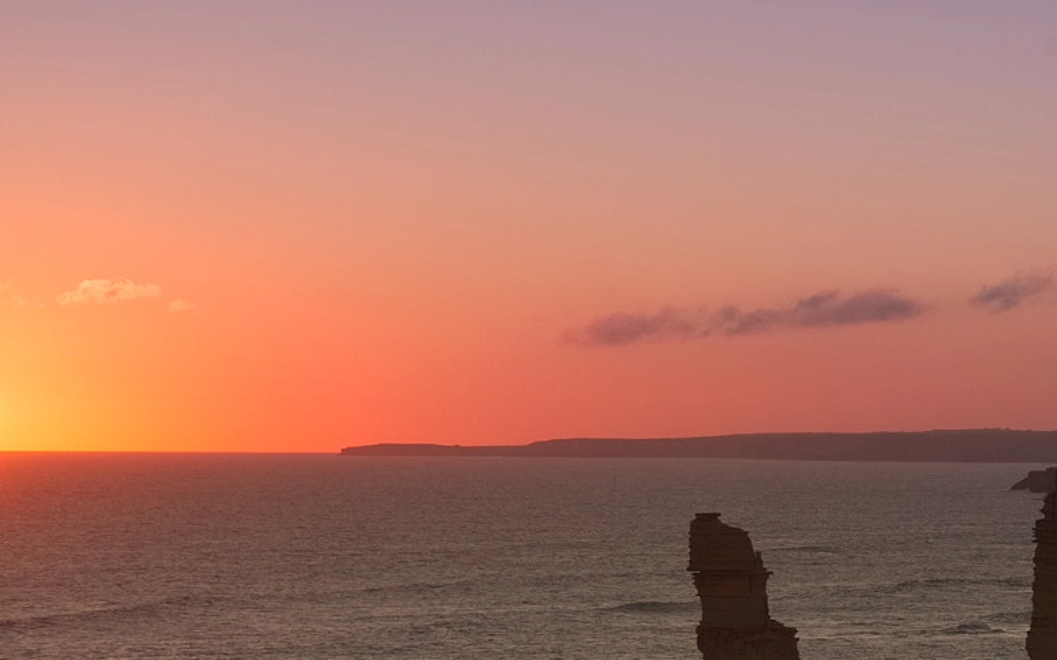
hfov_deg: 11.7
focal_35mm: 179
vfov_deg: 7.3
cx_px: 742
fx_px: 5155
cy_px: 544
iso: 200
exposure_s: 1/800
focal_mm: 85
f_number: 8
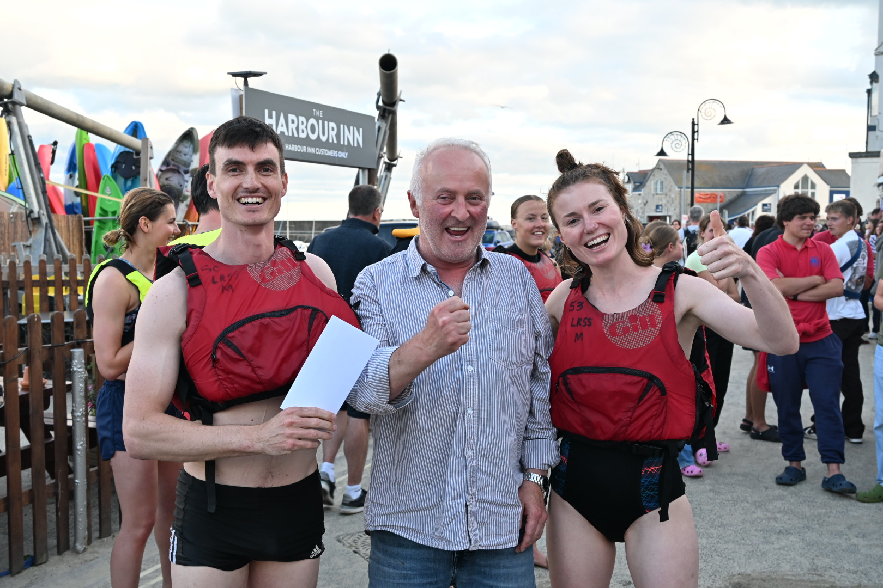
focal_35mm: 40
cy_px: 294
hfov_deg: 48.7
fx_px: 975
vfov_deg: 33.6
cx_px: 442
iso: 400
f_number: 6.3
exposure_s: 1/160
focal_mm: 26.5
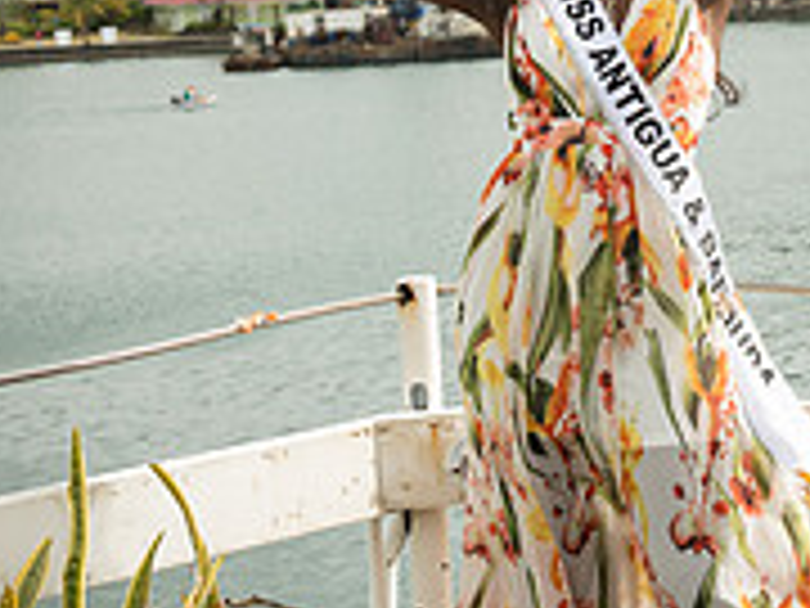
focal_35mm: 120
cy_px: 153
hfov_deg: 16.3
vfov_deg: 12.3
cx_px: 603
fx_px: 2808
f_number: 7.1
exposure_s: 1/160
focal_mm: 50
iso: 100
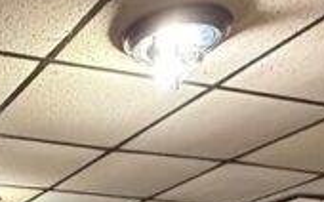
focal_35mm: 70
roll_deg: +0.4
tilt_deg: -5.5
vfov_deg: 14.5
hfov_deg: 27.0
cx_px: -30
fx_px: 618
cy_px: 433
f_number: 2.2
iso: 640
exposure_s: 1/60
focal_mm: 2.22
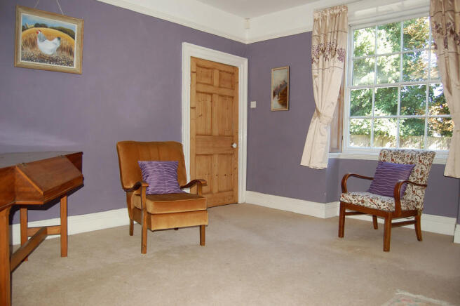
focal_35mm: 27
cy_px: 153
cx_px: 230
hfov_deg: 67.4
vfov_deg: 47.8
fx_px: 345
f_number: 3.5
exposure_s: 1/60
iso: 200
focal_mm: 18
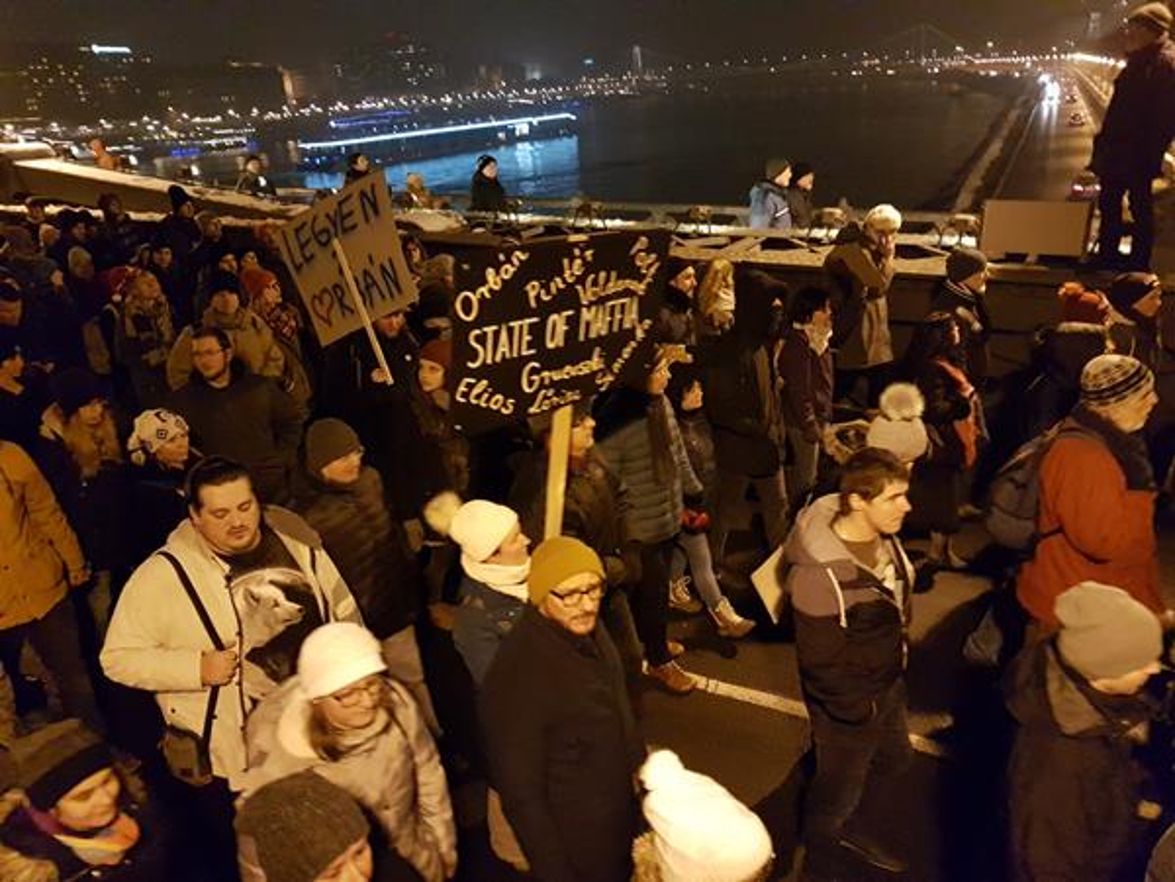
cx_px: 588
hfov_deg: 67.3
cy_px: 441
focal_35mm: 26
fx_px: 883
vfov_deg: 53.1
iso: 800
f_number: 1.7
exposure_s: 1/33
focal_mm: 4.2
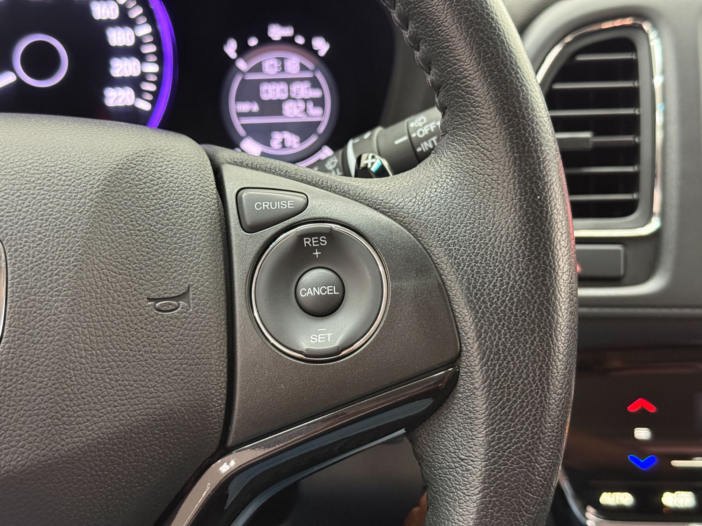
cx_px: 351
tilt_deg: -25.9
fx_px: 973
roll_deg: -0.8
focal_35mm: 48
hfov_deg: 39.7
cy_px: 263
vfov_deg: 30.3
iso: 500
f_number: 1.78
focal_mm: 6.76
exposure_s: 1/30
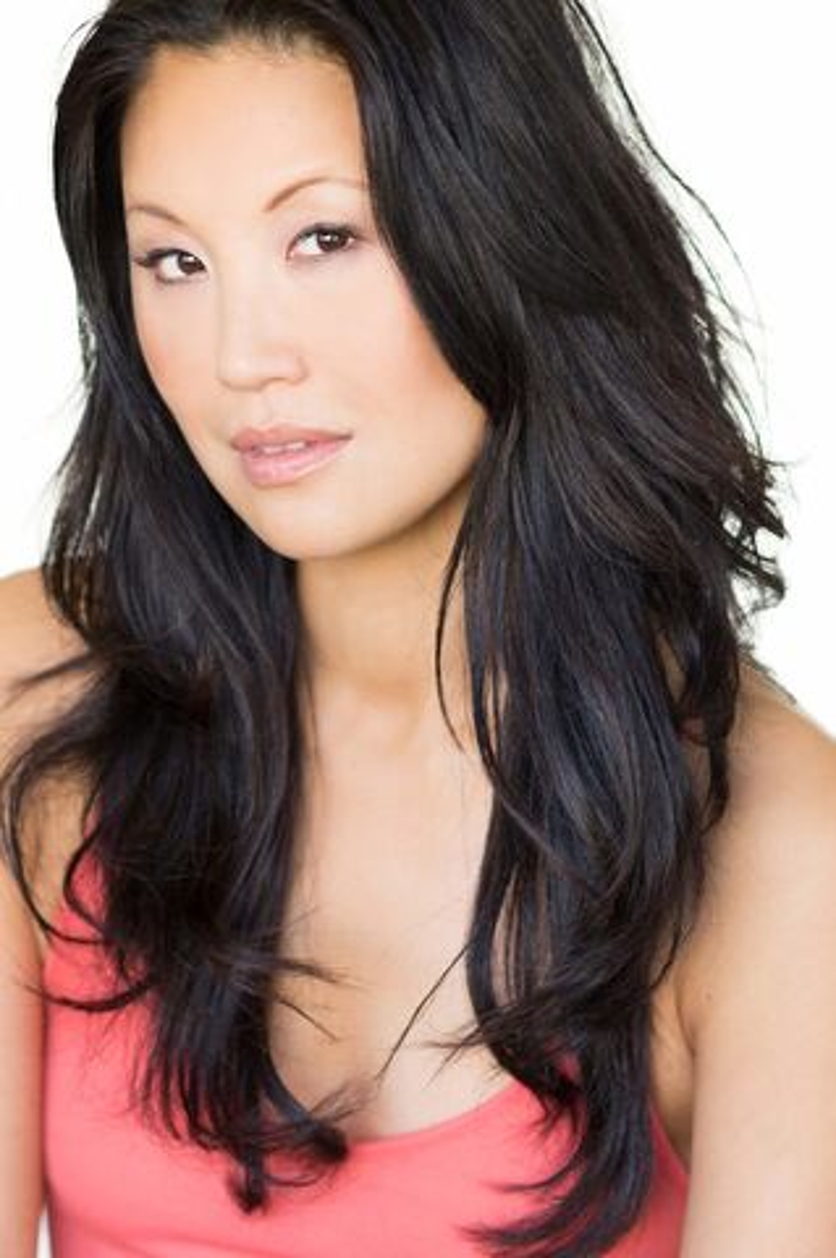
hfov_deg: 10.7
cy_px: 629
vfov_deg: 16.1
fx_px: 4451
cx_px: 418
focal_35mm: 128
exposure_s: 1/100
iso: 400
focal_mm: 85
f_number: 3.2
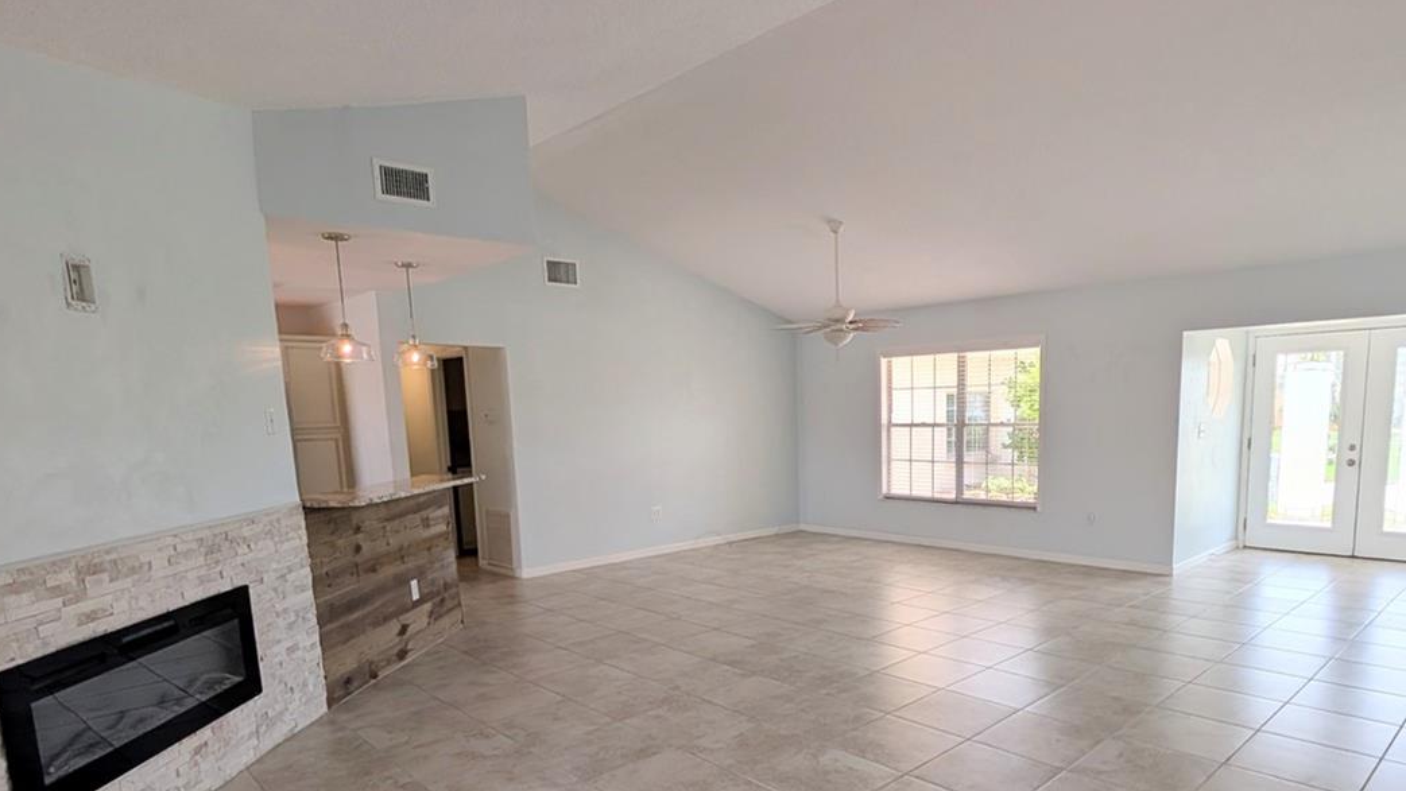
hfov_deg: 86.1
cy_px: 523
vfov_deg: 54.8
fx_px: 746
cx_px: 798
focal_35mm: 20
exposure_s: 1/468
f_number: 1.7
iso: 55
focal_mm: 2.02
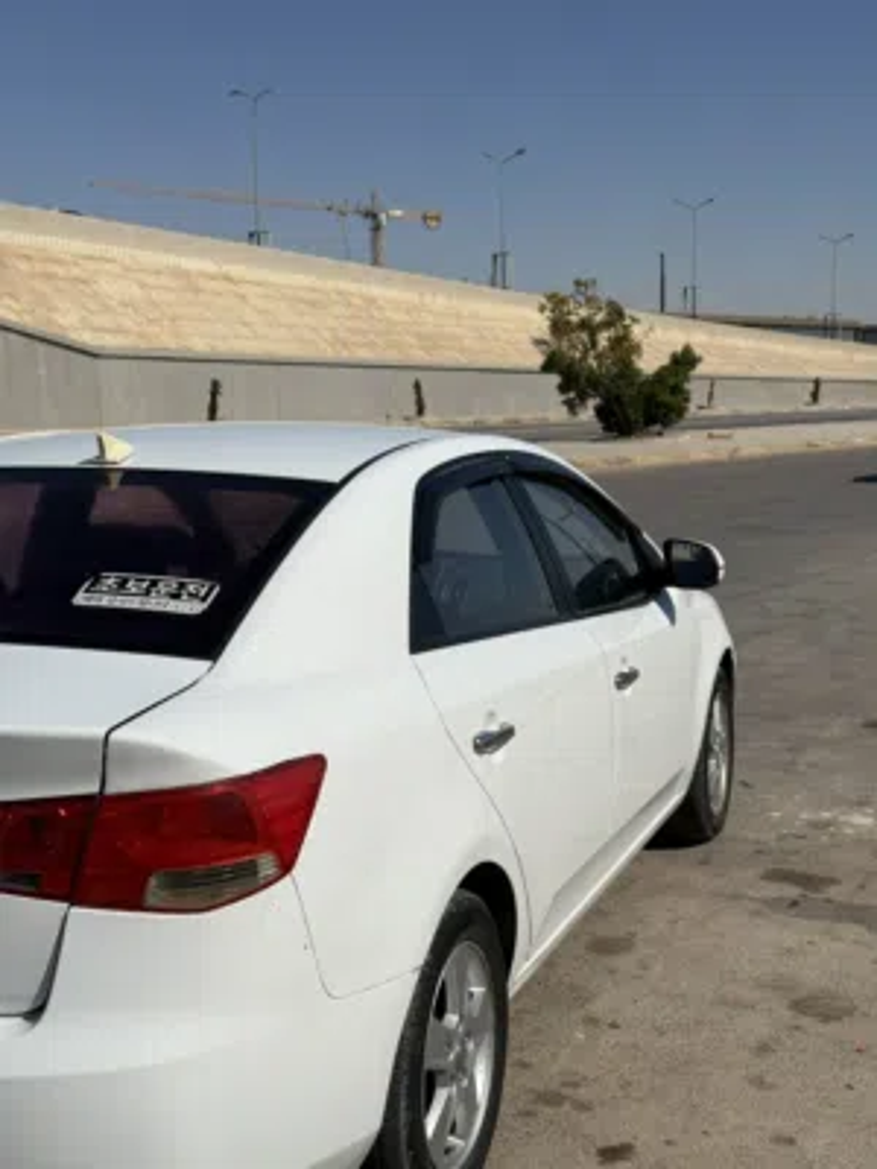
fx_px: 1621
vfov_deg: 39.7
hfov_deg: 30.3
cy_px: 584
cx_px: 438
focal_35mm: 48
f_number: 1.78
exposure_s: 1/13333
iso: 50
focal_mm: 6.76
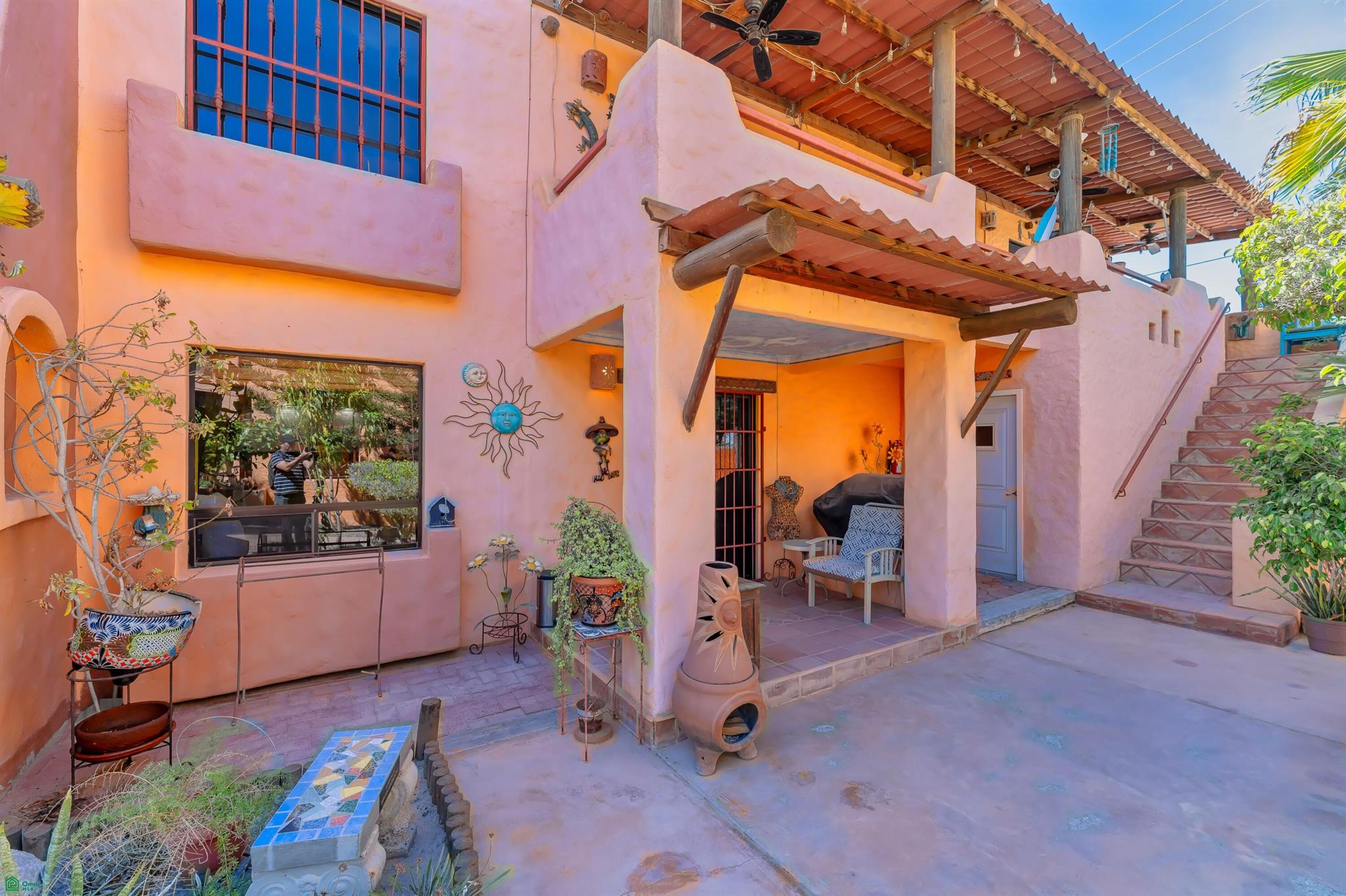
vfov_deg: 81.2
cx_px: 673
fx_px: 523
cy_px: 448
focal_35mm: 14
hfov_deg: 104.3
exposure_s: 1/160
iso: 100
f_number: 4
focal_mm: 14
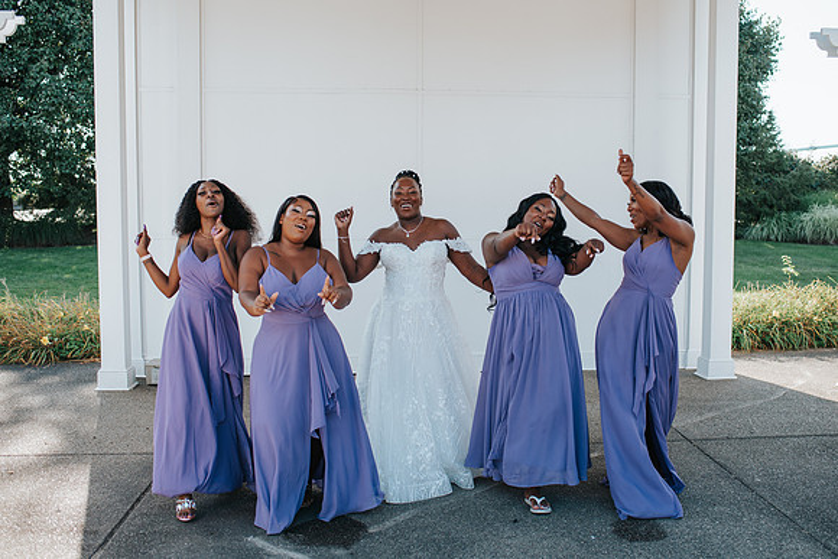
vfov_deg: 32.5
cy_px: 267
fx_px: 958
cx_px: 464
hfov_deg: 47.2
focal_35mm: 41
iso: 100
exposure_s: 1/640
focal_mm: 35
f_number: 2.8
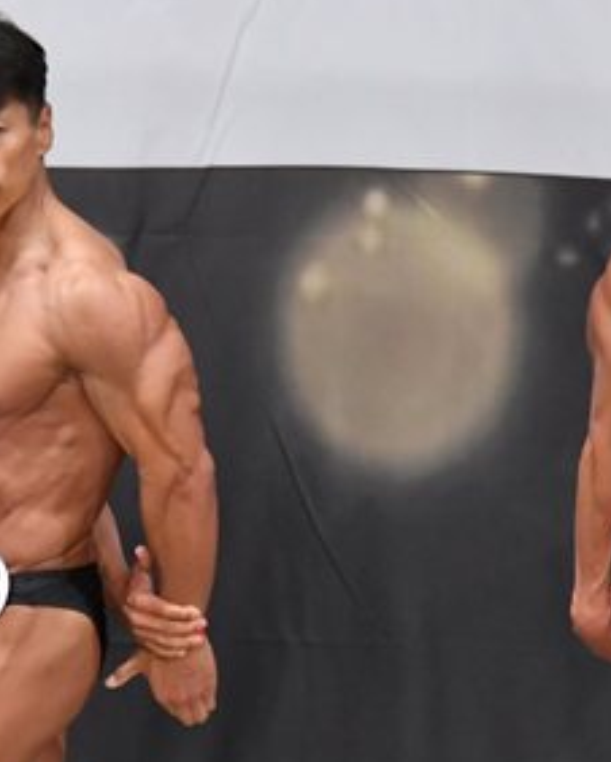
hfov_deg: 2.5
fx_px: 13977
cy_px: 589
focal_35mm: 619
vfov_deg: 3.1
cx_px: 28
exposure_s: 1/400
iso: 5000
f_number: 5.6
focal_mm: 160
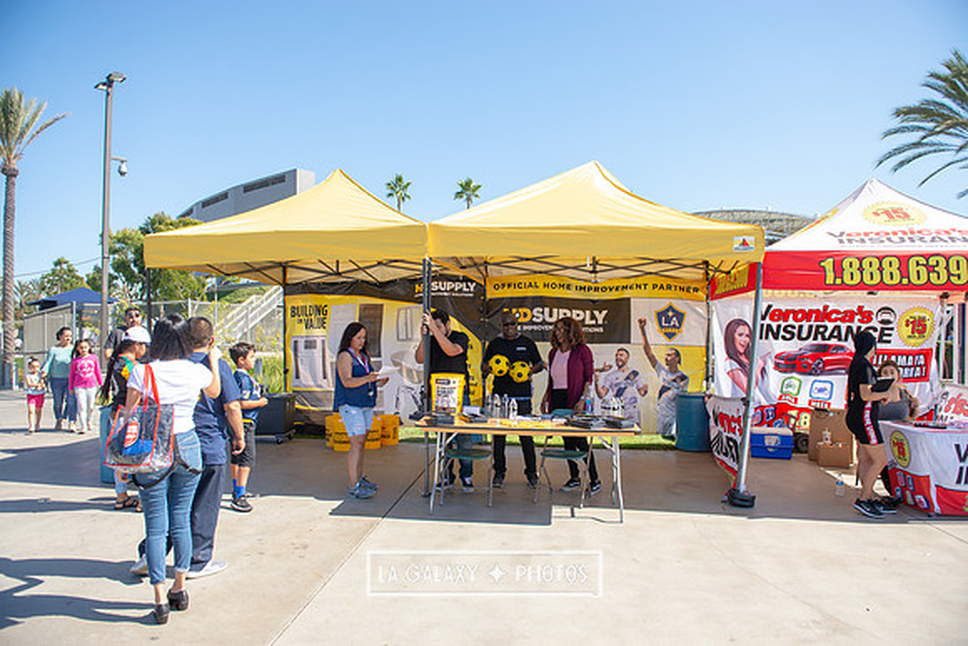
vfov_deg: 53.2
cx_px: 484
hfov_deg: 73.7
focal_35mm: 24
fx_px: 645
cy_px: 323
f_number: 4
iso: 250
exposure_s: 1/1250
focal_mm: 24
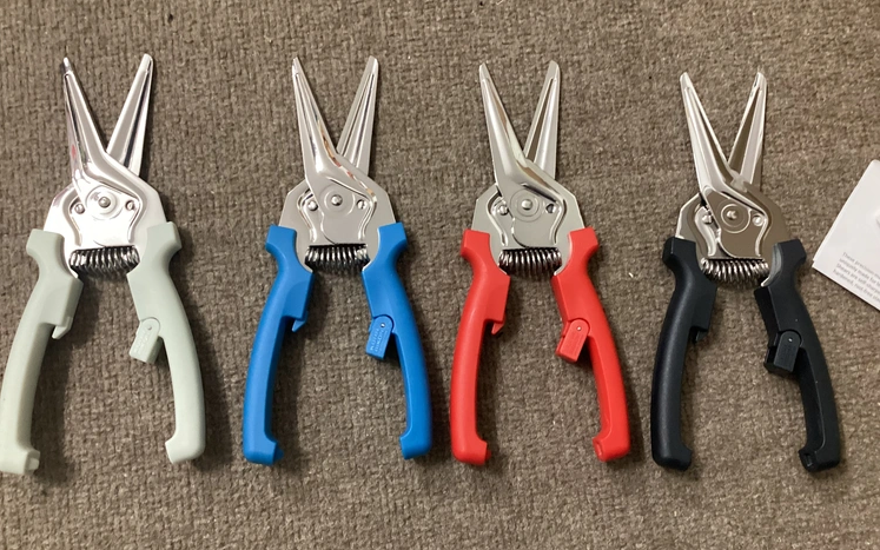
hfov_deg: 58.1
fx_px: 791
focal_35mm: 33
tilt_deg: -81.8
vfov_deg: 38.3
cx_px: 441
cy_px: 273
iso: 400
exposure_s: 1/40
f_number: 2.4
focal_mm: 3.3
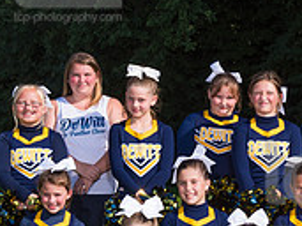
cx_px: 300
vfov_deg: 8.9
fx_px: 1438
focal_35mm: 165
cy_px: 206
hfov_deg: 11.9
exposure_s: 1/250
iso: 80
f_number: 7.1
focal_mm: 48
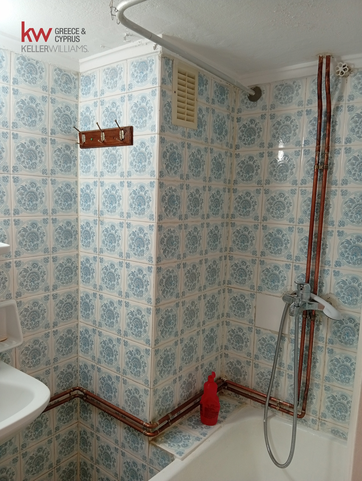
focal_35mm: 26
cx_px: 181
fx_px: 362
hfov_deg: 53.2
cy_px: 240
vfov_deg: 67.2
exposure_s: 1/33.3
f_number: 1.8
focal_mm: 3.96
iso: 264
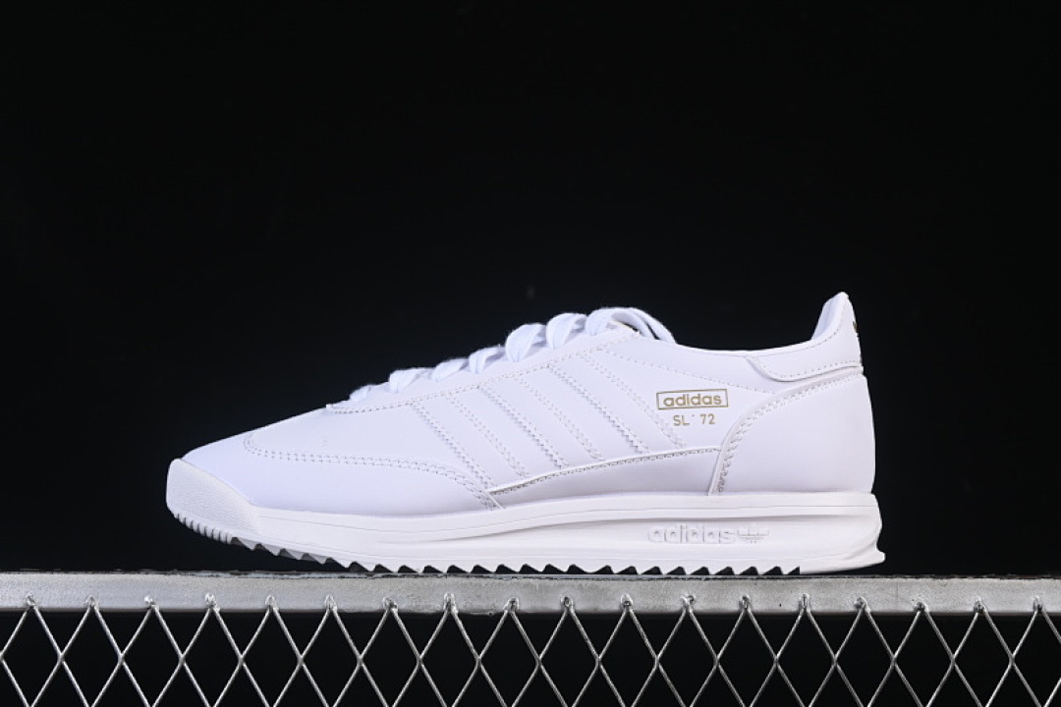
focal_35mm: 75
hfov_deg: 27.0
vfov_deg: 18.2
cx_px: 530
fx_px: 2210
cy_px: 354
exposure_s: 1/100
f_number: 8
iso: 160
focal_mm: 50
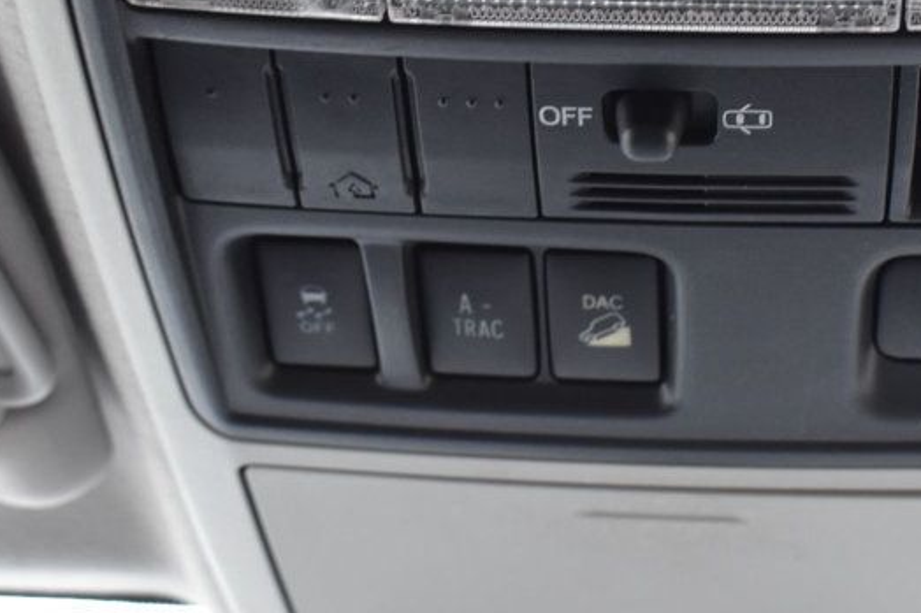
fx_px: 2250
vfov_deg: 15.5
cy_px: 186
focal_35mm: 88
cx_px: 635
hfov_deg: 23.0
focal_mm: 30
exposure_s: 1/15
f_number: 6.3
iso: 1600
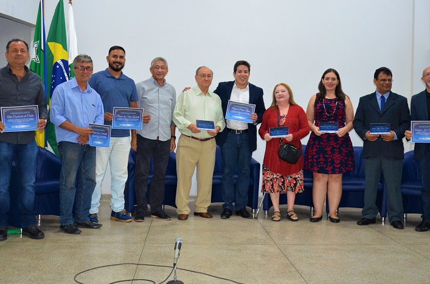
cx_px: 222
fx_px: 501
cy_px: 113
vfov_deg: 31.6
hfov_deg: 46.5
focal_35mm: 42
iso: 1000
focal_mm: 22
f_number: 3.8
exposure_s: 1/60
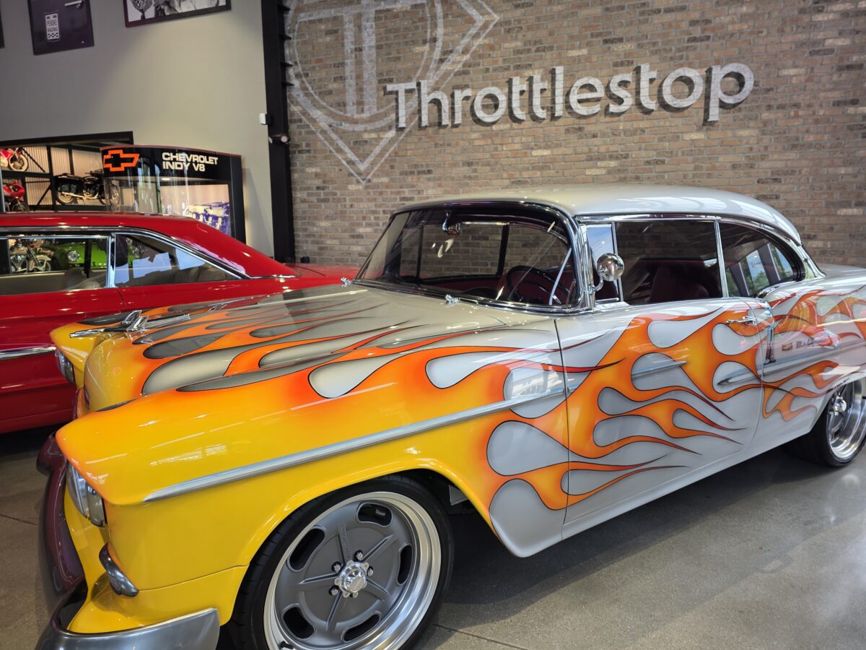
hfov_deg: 73.9
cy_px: 325
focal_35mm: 23
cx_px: 433
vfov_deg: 58.9
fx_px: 575
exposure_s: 1/120
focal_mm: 6.3
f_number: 1.7
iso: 80
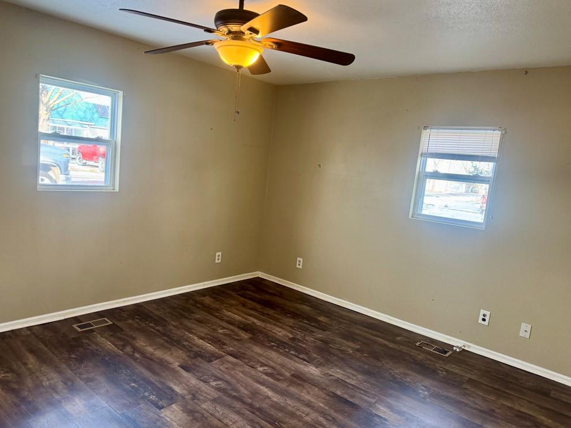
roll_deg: -4.7
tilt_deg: -8.1
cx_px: 276
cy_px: 214
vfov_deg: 54.9
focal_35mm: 25
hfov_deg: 69.4
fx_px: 412
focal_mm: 6.76
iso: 160
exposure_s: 1/120
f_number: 1.78
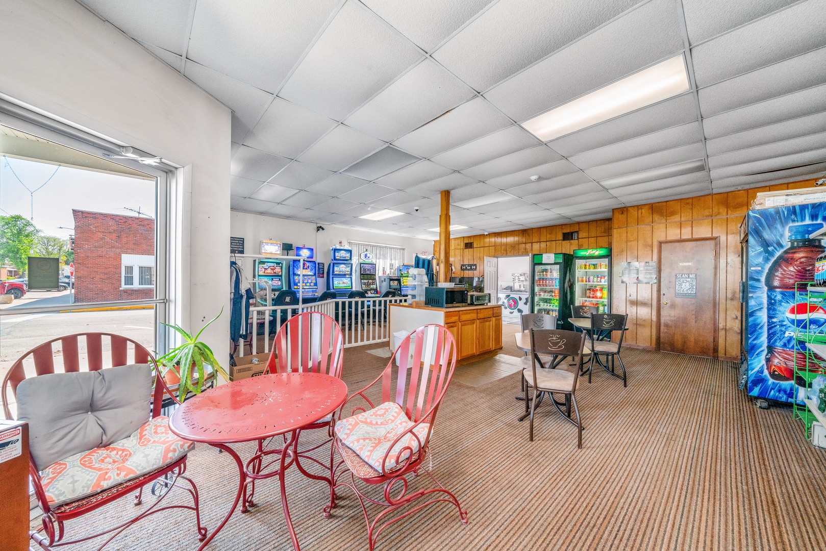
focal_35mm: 12
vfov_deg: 90.0
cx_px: 413
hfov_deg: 112.6
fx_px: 275
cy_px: 276
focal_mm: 12
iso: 1250
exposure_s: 1/15
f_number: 11
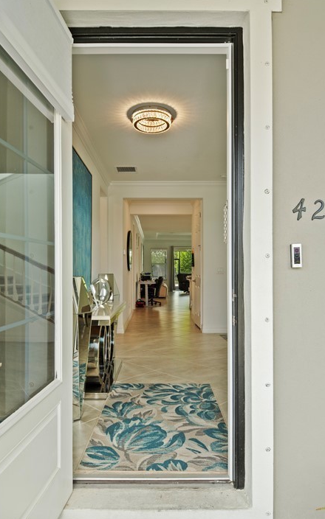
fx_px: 312
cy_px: 264
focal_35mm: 22
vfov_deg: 79.6
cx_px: 154
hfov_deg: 55.0
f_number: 8
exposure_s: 1/20
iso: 400
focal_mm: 14
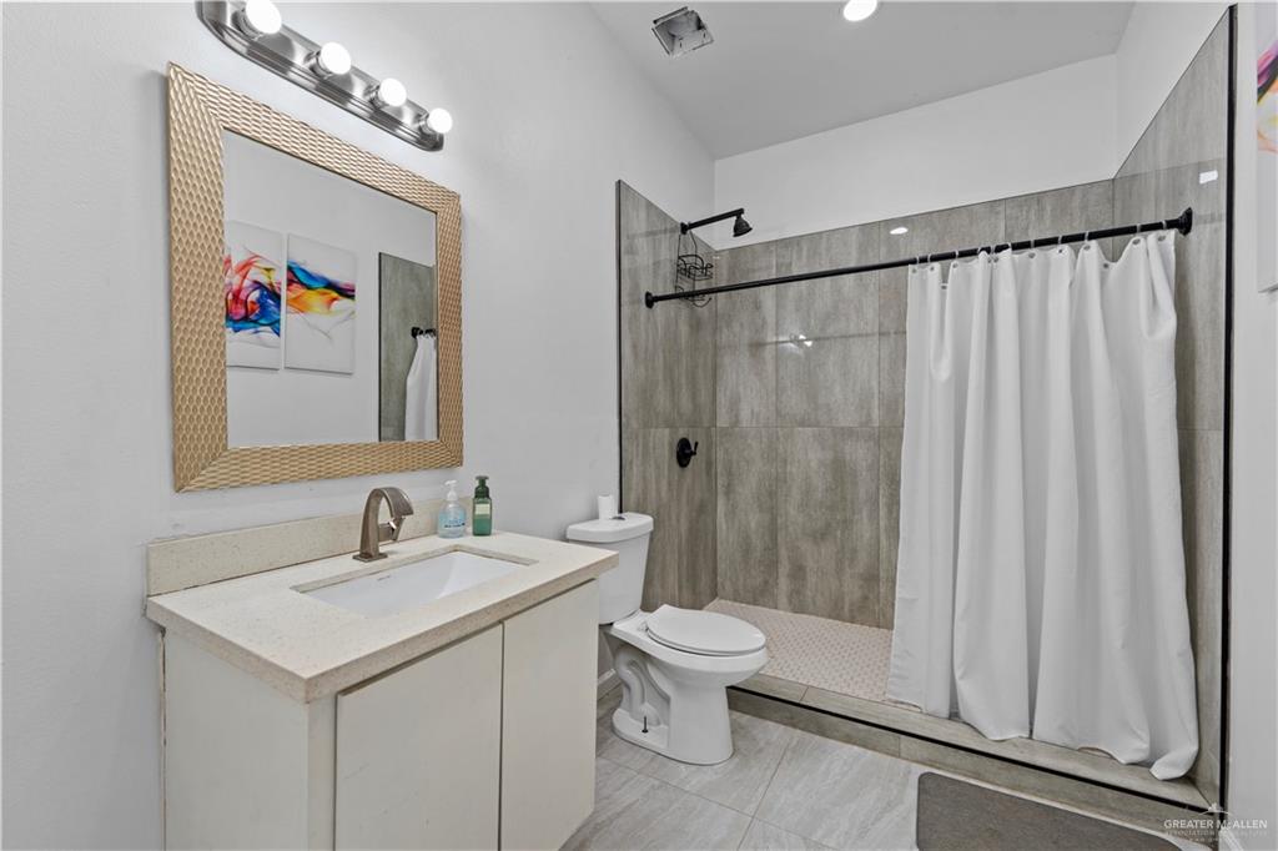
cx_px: 639
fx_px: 497
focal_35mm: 14
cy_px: 426
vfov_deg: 81.2
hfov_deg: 104.3
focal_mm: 14
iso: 100
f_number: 5
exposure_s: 1/5
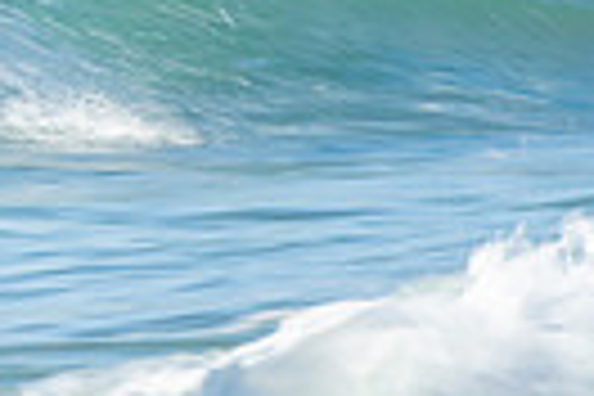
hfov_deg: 0.8
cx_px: -436
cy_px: -344
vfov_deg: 0.5
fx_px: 43573
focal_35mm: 2641
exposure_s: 1/30
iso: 100
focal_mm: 400
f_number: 18
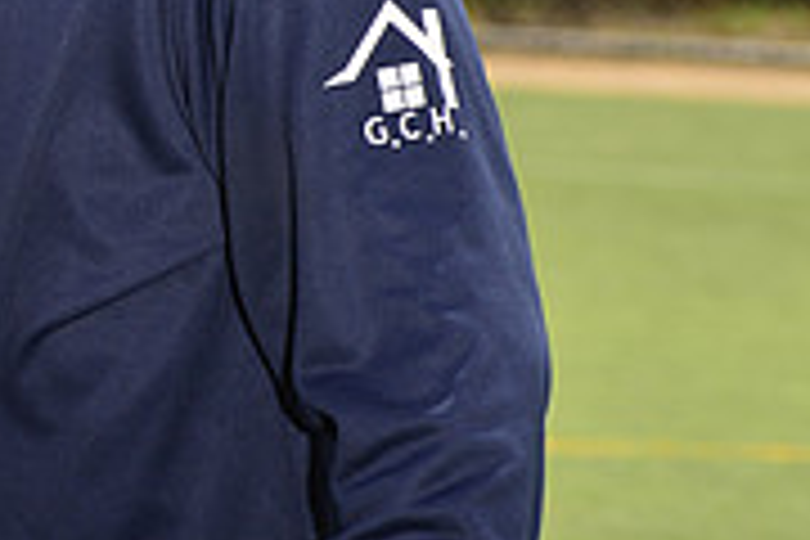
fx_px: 9764
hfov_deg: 4.7
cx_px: -184
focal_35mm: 434
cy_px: -308
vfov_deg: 3.2
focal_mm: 135
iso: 125
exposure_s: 1/200
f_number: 11
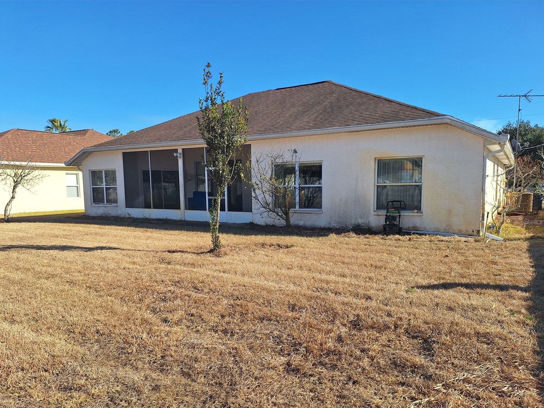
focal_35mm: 25
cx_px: 263
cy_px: 221
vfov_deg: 54.8
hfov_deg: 69.4
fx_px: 393
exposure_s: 1/2653
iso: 40
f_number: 1.8
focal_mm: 5.54
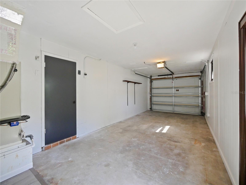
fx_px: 99
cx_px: 123
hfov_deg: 102.1
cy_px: 92
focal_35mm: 14
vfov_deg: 85.7
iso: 1000
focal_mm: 7
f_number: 4
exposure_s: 1/125
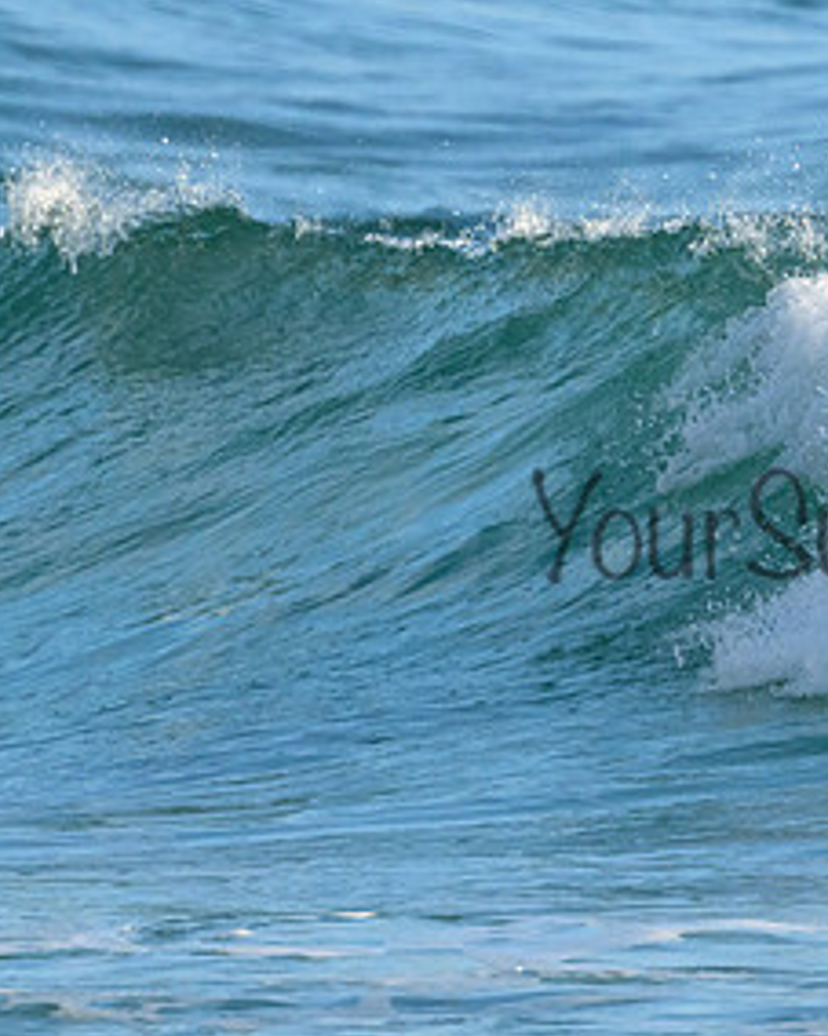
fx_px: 43490
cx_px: 751
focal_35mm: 1419
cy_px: 372
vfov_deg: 1.4
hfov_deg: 1.1
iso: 2500
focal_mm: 630
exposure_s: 1/2000
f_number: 11
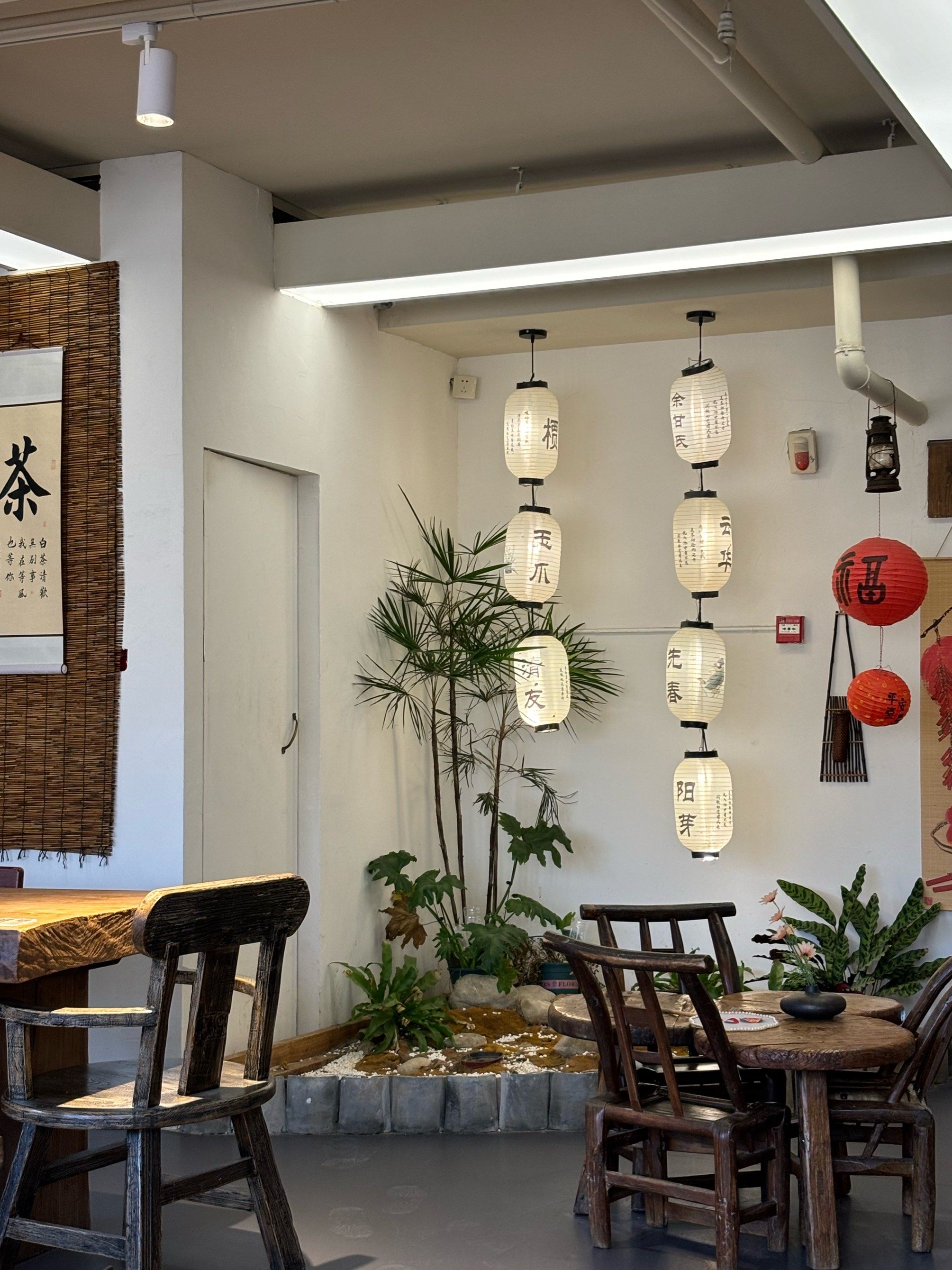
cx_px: 481
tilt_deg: +1.1
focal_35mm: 53
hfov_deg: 27.5
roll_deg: -0.7
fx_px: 1944
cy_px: 646
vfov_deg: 36.2
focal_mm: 5.96
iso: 50
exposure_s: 1/61
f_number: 1.6
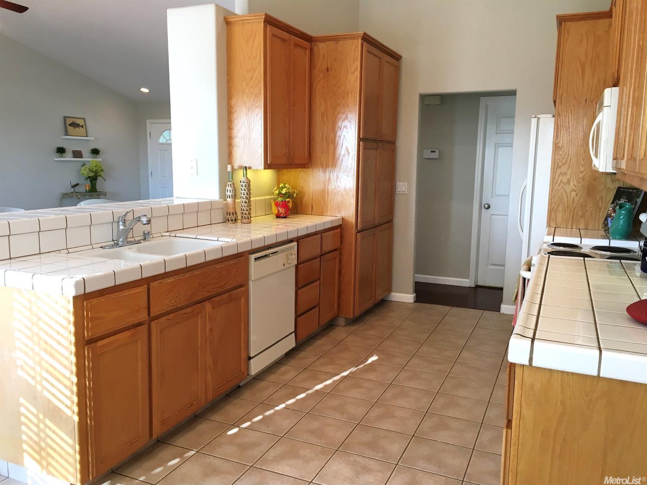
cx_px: 324
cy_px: 242
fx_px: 542
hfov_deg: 61.7
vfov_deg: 48.2
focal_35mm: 29
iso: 25
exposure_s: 1/40
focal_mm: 4.15
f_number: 2.2
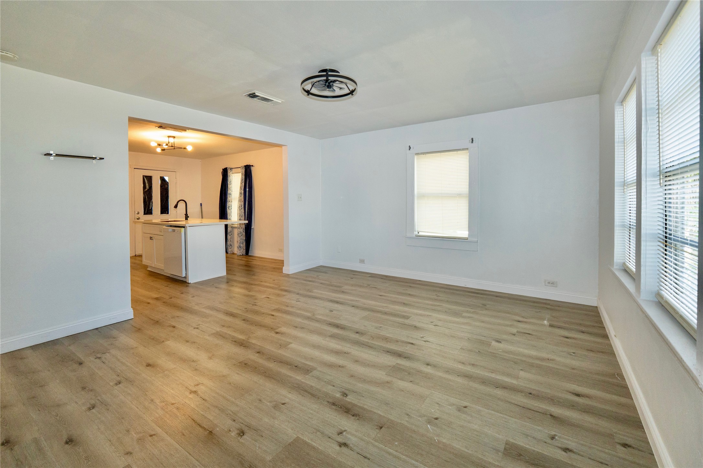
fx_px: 293
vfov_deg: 77.3
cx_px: 352
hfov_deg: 100.4
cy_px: 234
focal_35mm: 15
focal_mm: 10
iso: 640
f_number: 4
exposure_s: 1/160
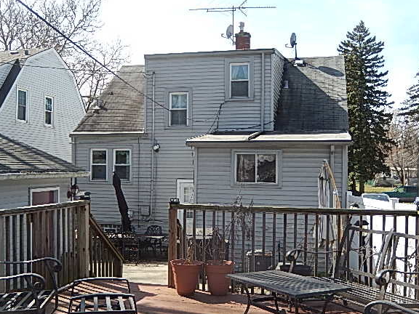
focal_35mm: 40
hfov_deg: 46.8
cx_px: 196
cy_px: 166
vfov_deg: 35.9
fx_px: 484
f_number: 4
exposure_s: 1/500
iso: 125
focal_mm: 6.5
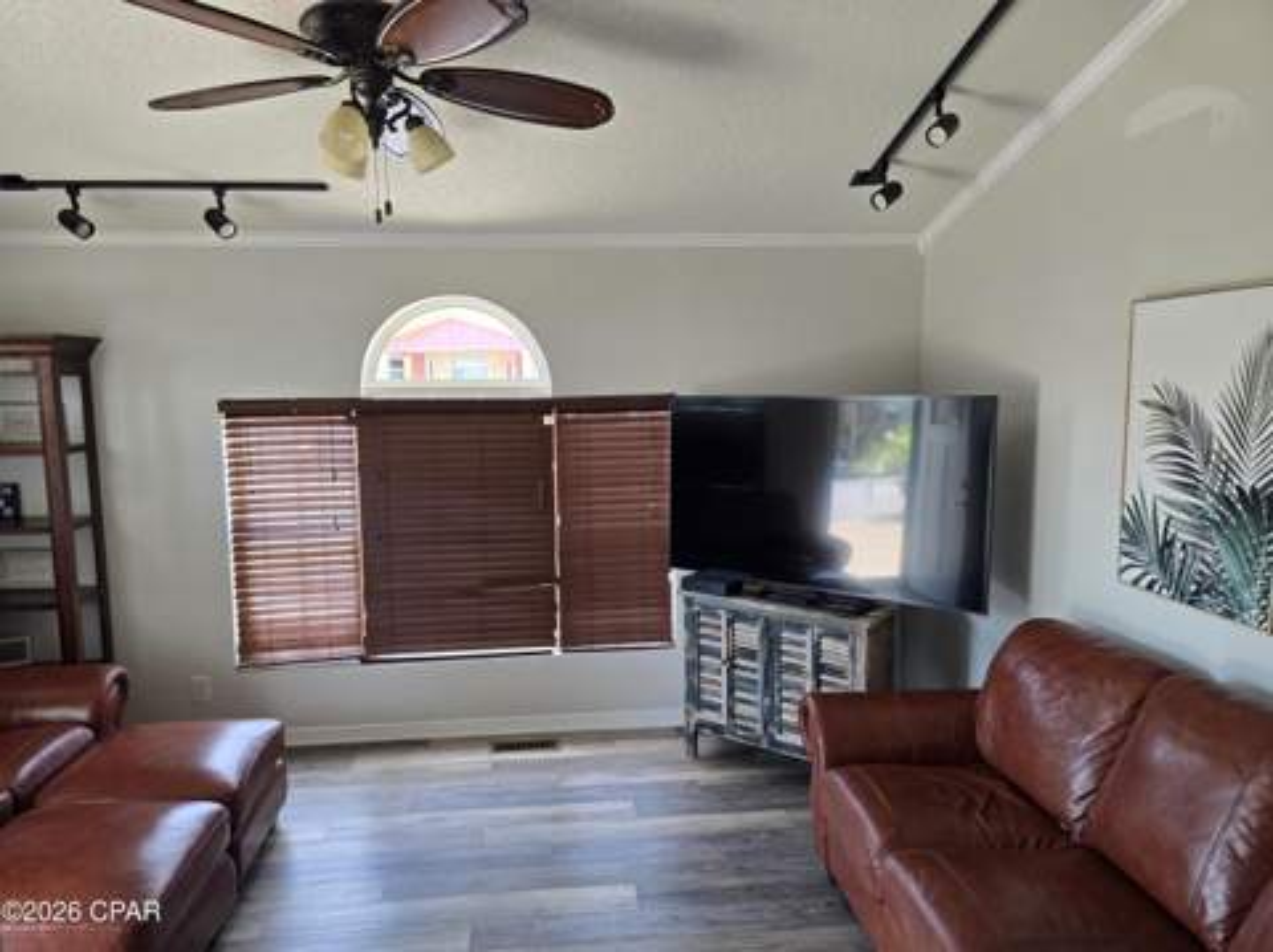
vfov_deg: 58.8
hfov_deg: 74.0
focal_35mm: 23
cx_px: 636
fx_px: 845
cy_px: 476
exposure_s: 1/180
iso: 125
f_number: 1.7
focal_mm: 6.3
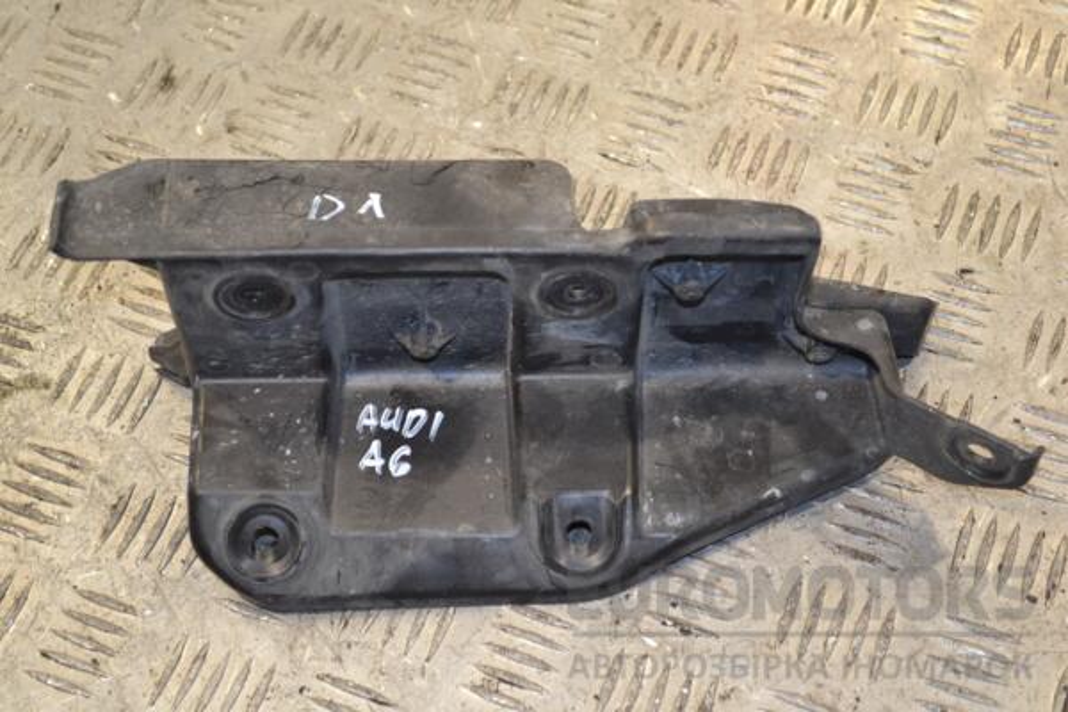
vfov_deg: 20.2
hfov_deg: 29.9
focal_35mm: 68
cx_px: 534
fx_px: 2002
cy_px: 356
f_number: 5.3
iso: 400
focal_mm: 45
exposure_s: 1/60
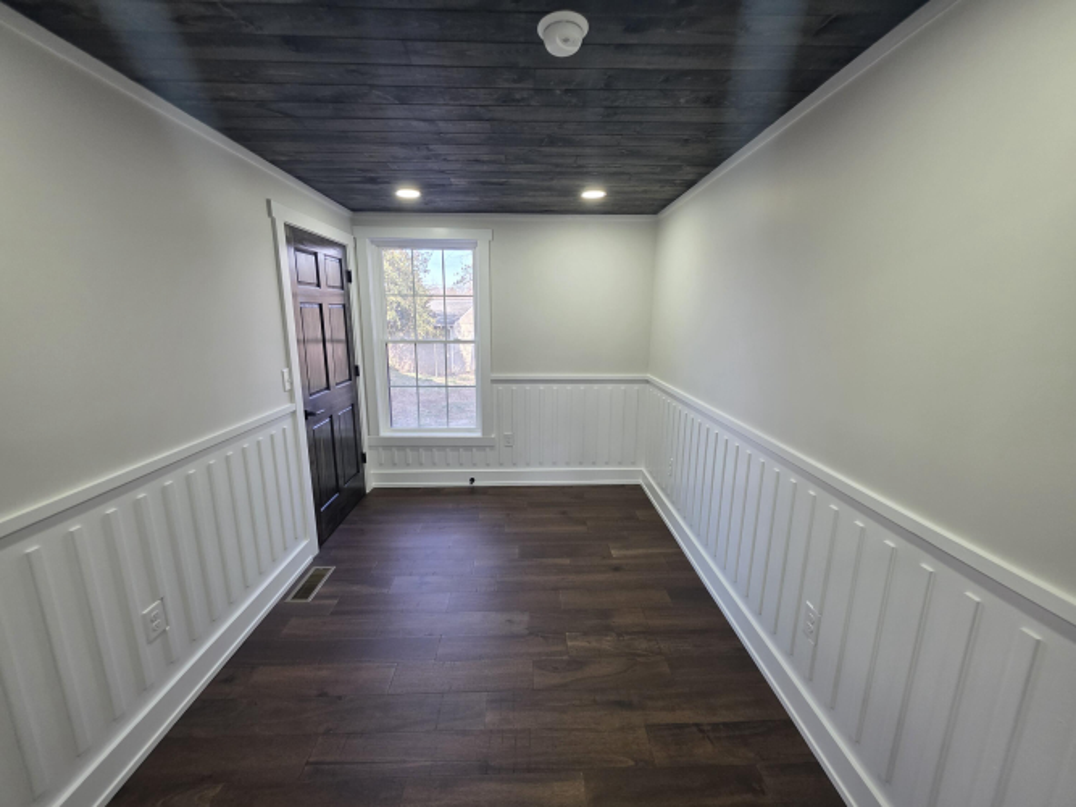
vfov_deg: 89.9
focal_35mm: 13
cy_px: 404
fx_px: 404
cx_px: 538
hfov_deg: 106.2
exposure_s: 1/120
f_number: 1.9
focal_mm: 2.2
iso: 200
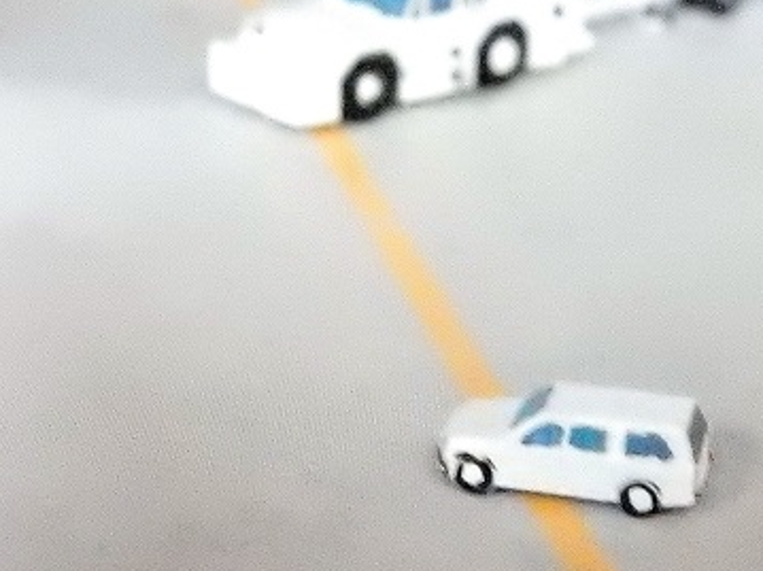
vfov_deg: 12.7
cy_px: 305
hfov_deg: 16.7
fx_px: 2578
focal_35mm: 117
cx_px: 635
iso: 6400
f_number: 4.5
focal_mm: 10.7
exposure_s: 1/6
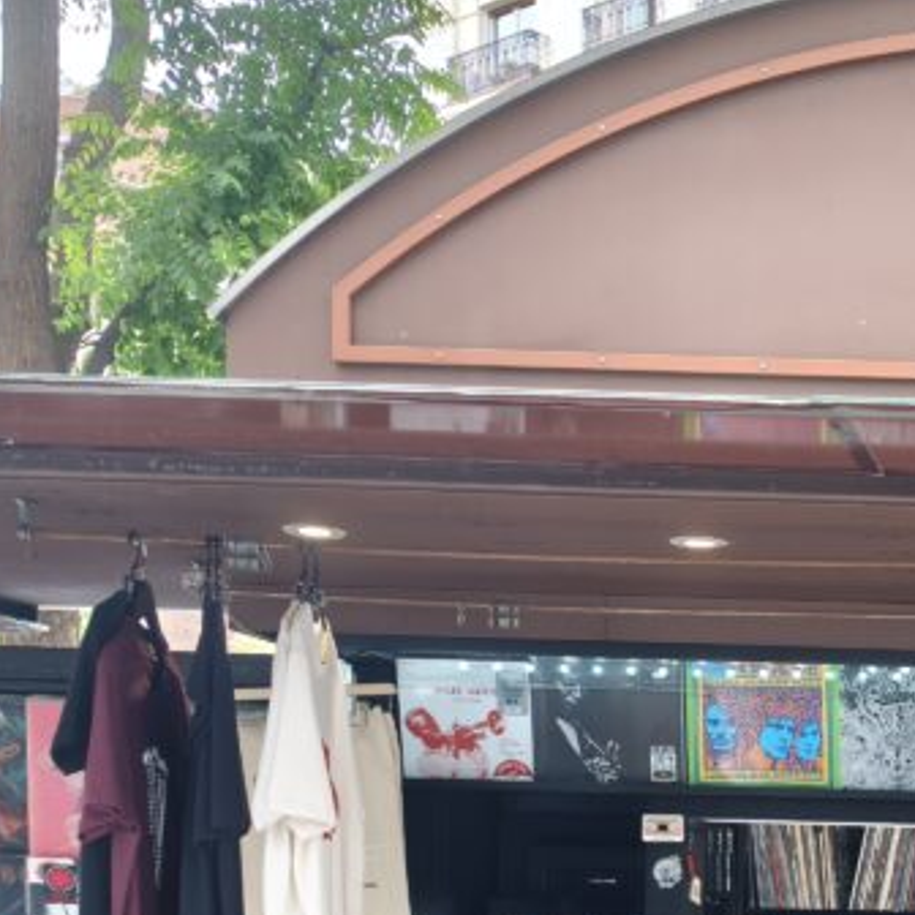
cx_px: 1149
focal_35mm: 62
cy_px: 999
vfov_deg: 25.7
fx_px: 1854
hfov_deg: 24.6
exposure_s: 1/100
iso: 320
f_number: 1.62
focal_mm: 6.45
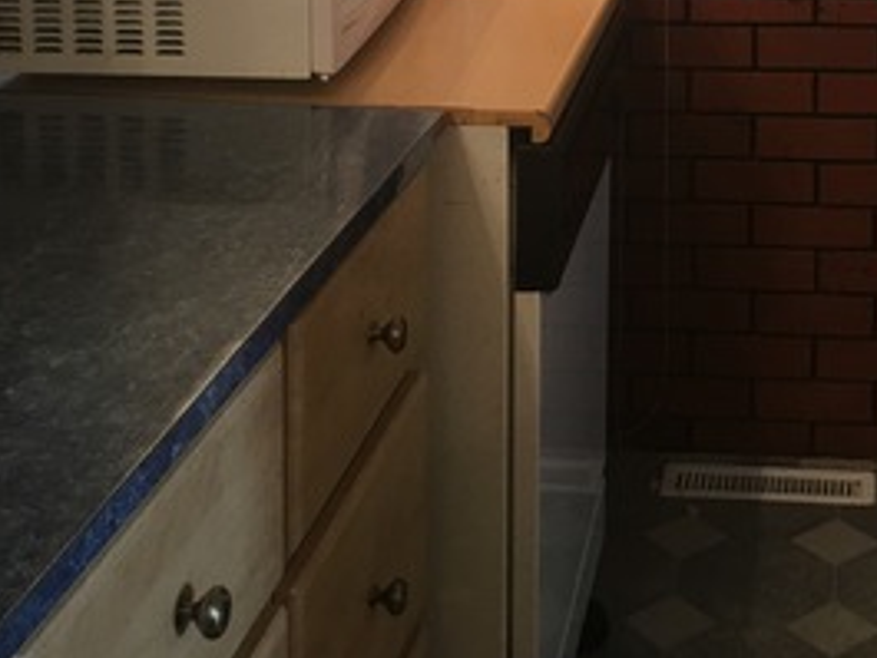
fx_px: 1774
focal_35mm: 70
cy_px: -99
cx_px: 761
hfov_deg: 27.0
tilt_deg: -8.1
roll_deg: -0.1
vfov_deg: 19.9
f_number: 2.2
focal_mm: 4.15
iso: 32
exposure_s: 1/15
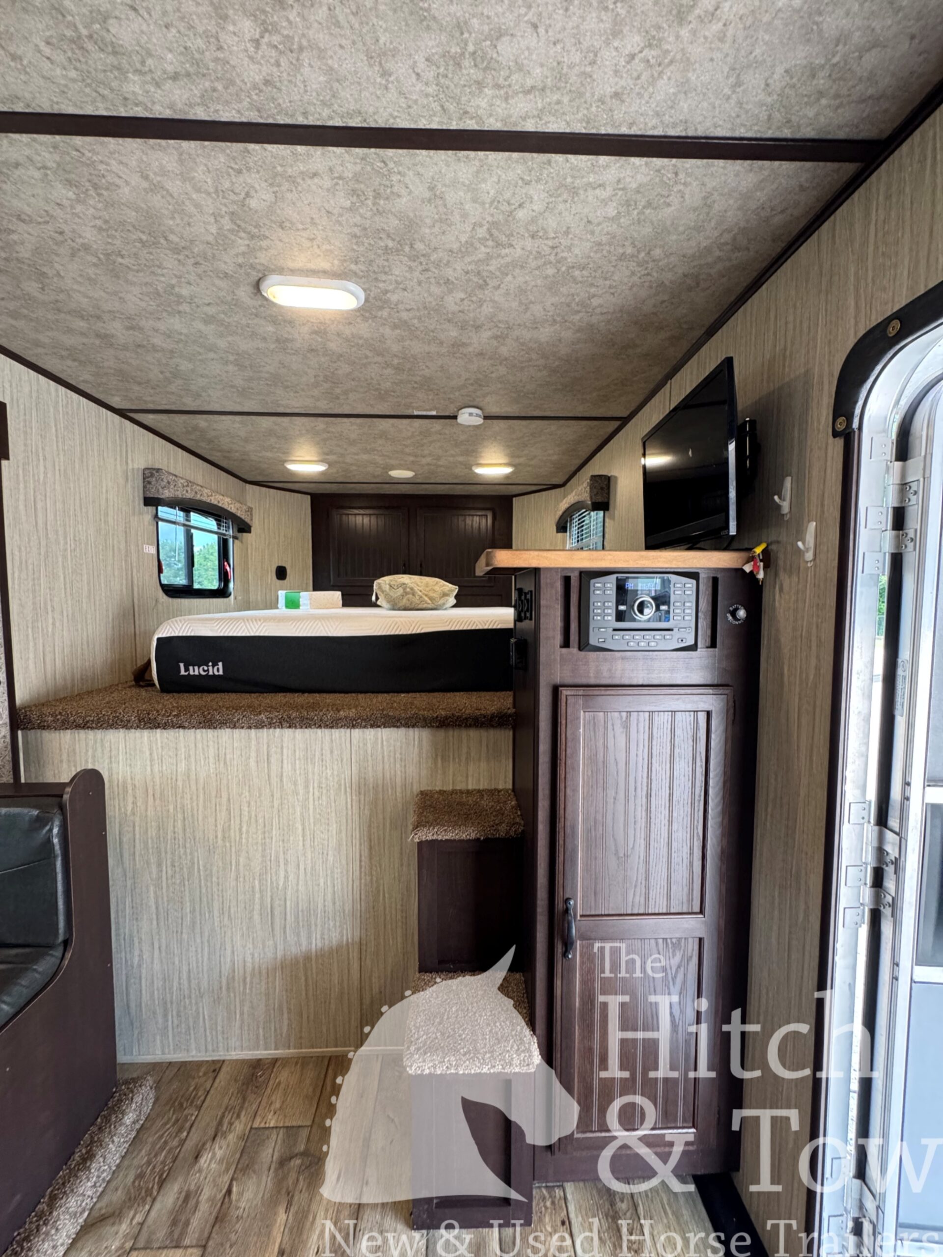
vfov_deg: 102.1
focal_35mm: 14
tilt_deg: -3.5
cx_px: 472
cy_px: 628
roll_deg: +0.1
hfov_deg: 85.7
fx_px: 509
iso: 320
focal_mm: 2.22
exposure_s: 1/81
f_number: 2.2
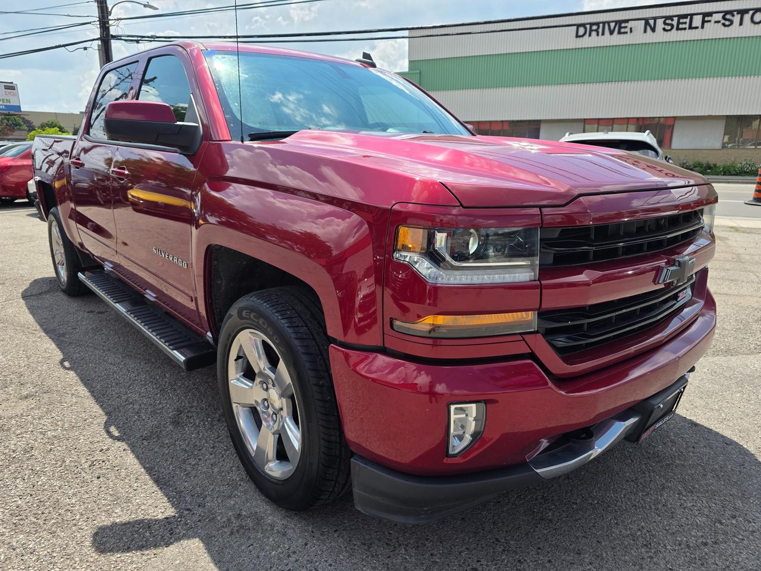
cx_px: 380
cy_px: 286
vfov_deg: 58.9
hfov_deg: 73.9
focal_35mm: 23
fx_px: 506
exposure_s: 1/4057
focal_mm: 6.3
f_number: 1.7
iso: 80
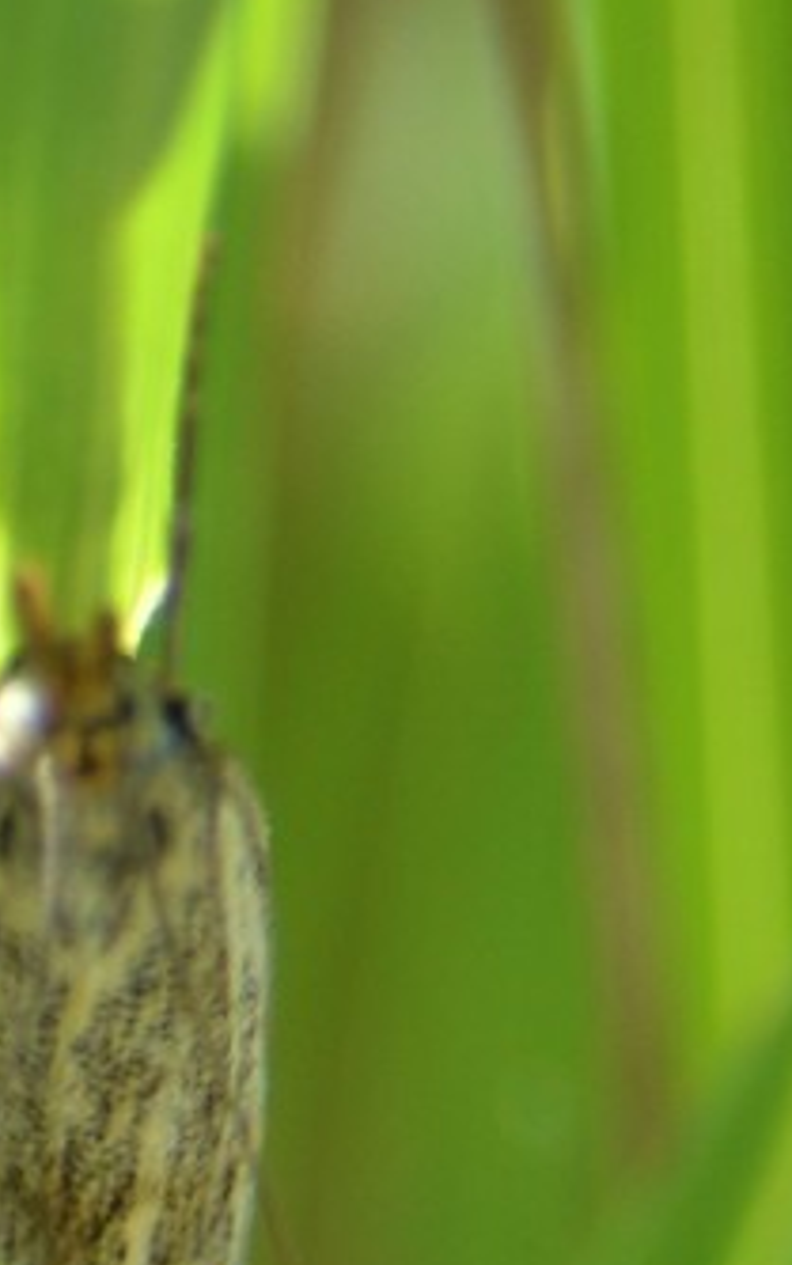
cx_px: 15
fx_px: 45444
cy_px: 1140
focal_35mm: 1317
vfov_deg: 1.6
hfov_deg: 1.0
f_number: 8
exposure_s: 1/125
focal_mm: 300
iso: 180
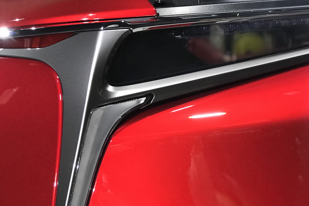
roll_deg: +5.4
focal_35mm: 80
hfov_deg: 25.4
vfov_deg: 17.1
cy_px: 105
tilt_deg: -6.1
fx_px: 687
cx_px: 144
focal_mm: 6.6
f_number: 2.8
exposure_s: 1/60
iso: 500
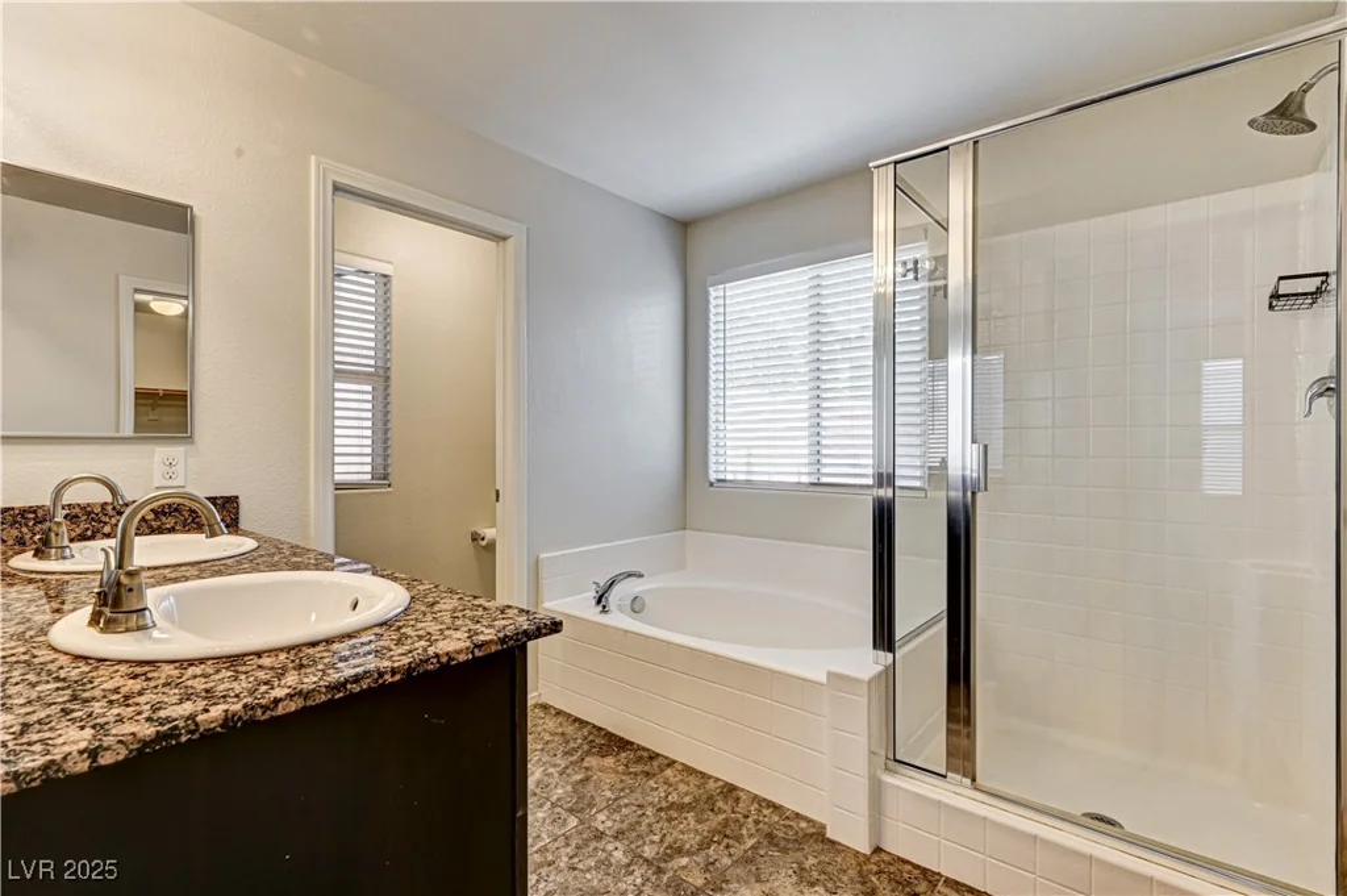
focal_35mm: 15
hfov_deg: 100.4
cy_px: 448
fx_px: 561
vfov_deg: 77.2
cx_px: 674
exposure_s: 1/15
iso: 640
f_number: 10
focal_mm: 15
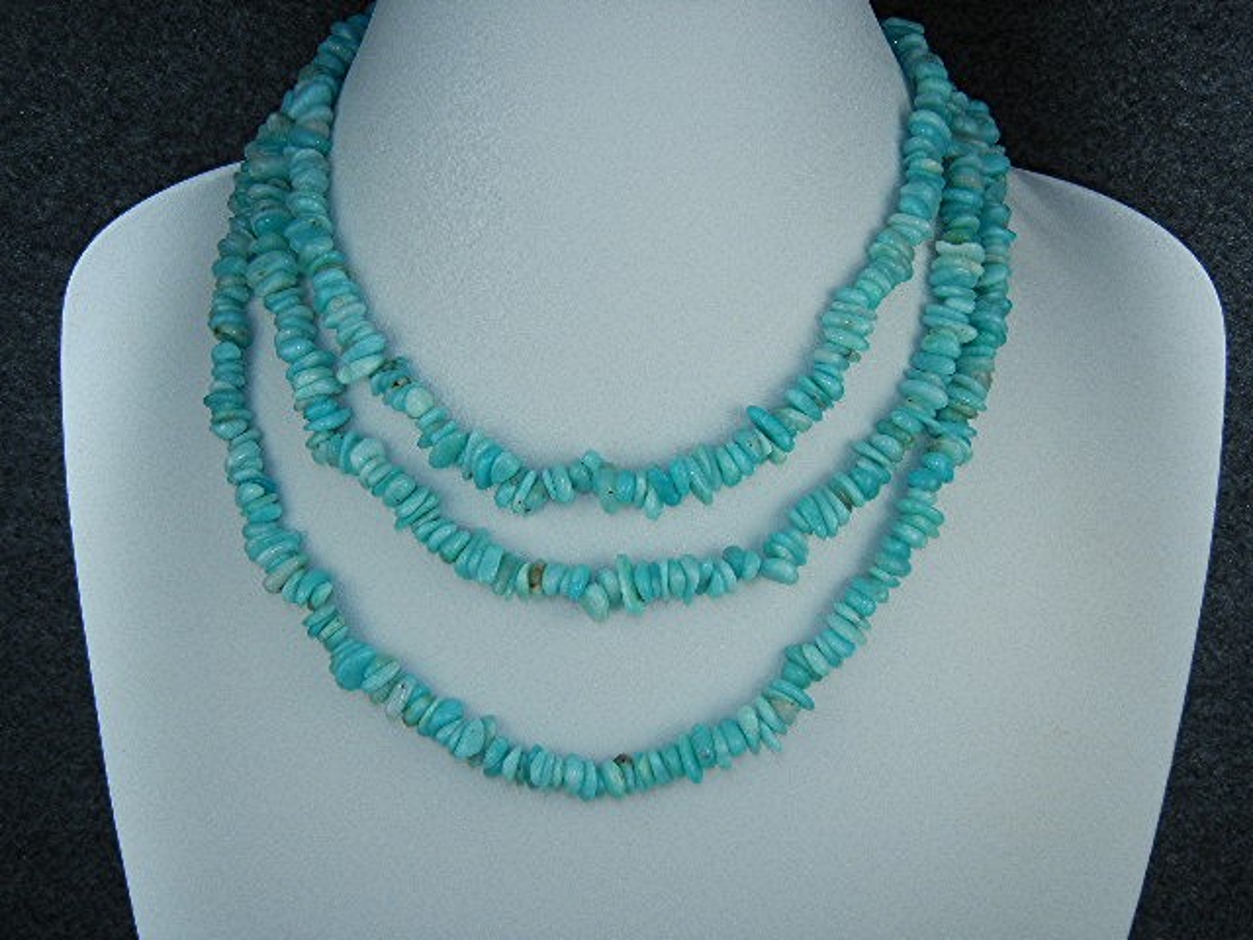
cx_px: 626
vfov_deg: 36.8
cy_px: 470
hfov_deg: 47.9
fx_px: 1412
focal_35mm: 39
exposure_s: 1/38.7
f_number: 3.7
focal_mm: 7.1
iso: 160
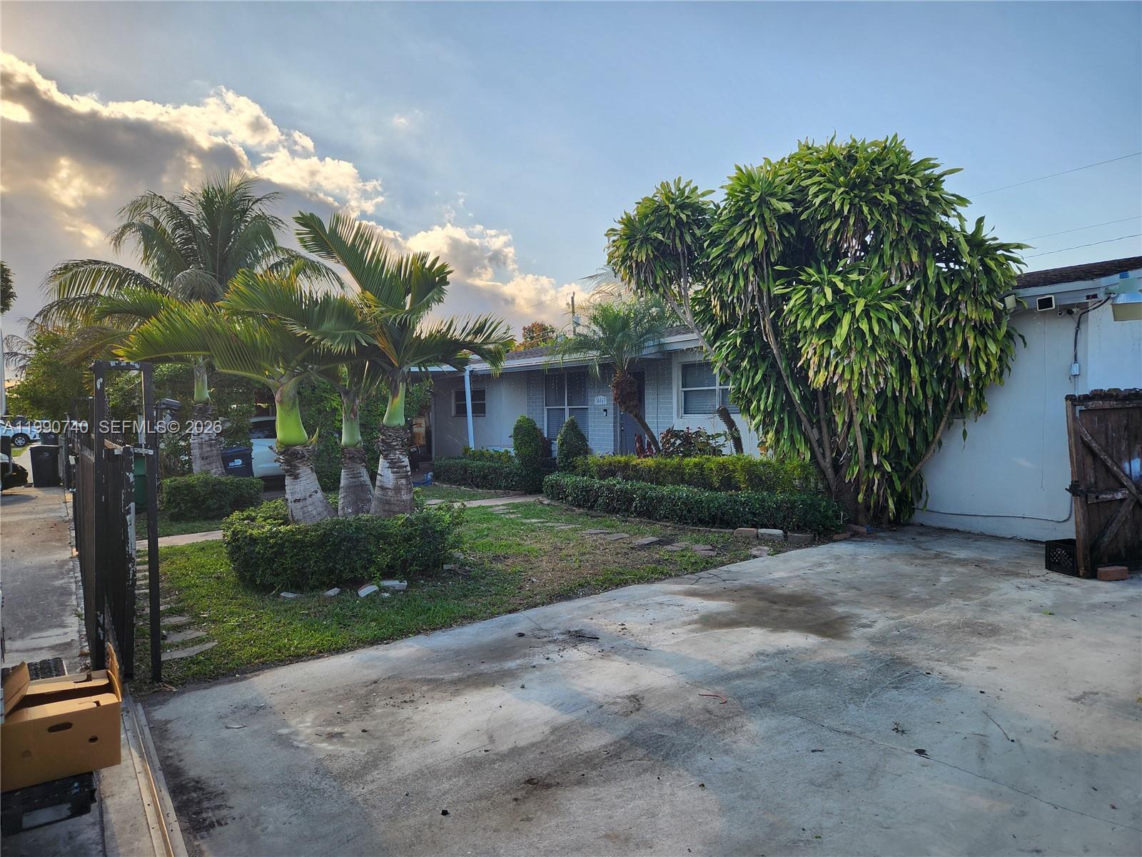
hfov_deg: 73.9
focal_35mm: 23
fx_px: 759
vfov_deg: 58.9
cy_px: 428
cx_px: 571
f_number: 1.8
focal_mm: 5.4
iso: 20
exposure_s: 1/794
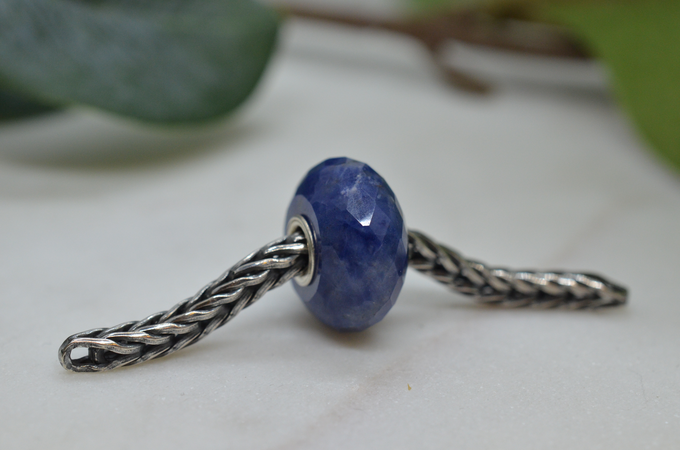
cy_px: 225
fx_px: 1131
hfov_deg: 33.5
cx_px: 340
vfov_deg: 22.5
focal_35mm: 60
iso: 1000
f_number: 9
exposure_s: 1/250
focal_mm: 40
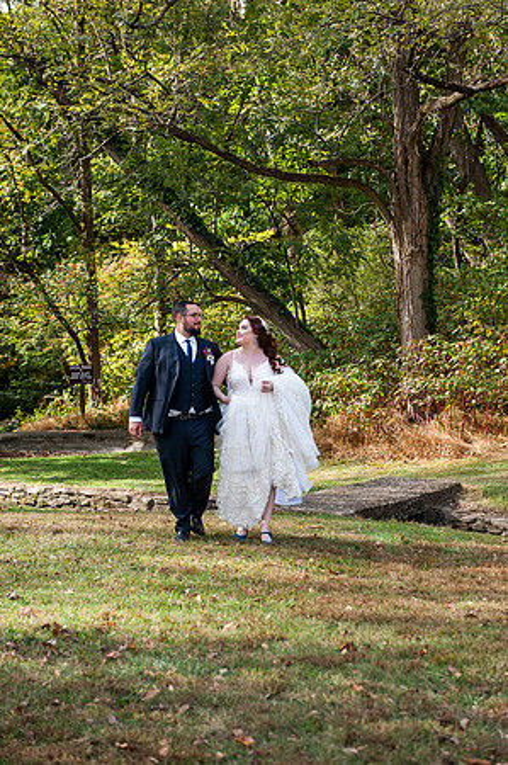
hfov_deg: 19.4
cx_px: 254
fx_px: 1485
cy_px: 382
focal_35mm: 70
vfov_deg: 28.9
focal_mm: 70
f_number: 5.6
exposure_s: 1/320
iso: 200
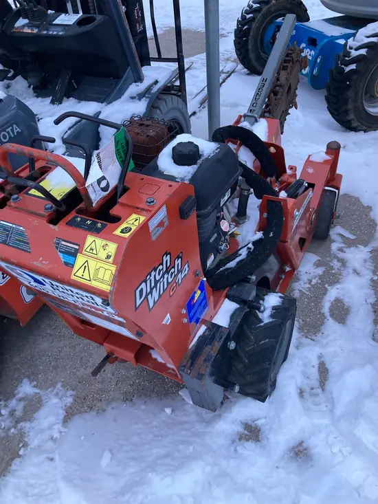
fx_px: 408
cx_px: 189
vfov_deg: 63.4
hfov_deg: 49.8
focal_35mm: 28
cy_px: 252
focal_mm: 3.99
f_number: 1.8
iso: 200
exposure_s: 1/60
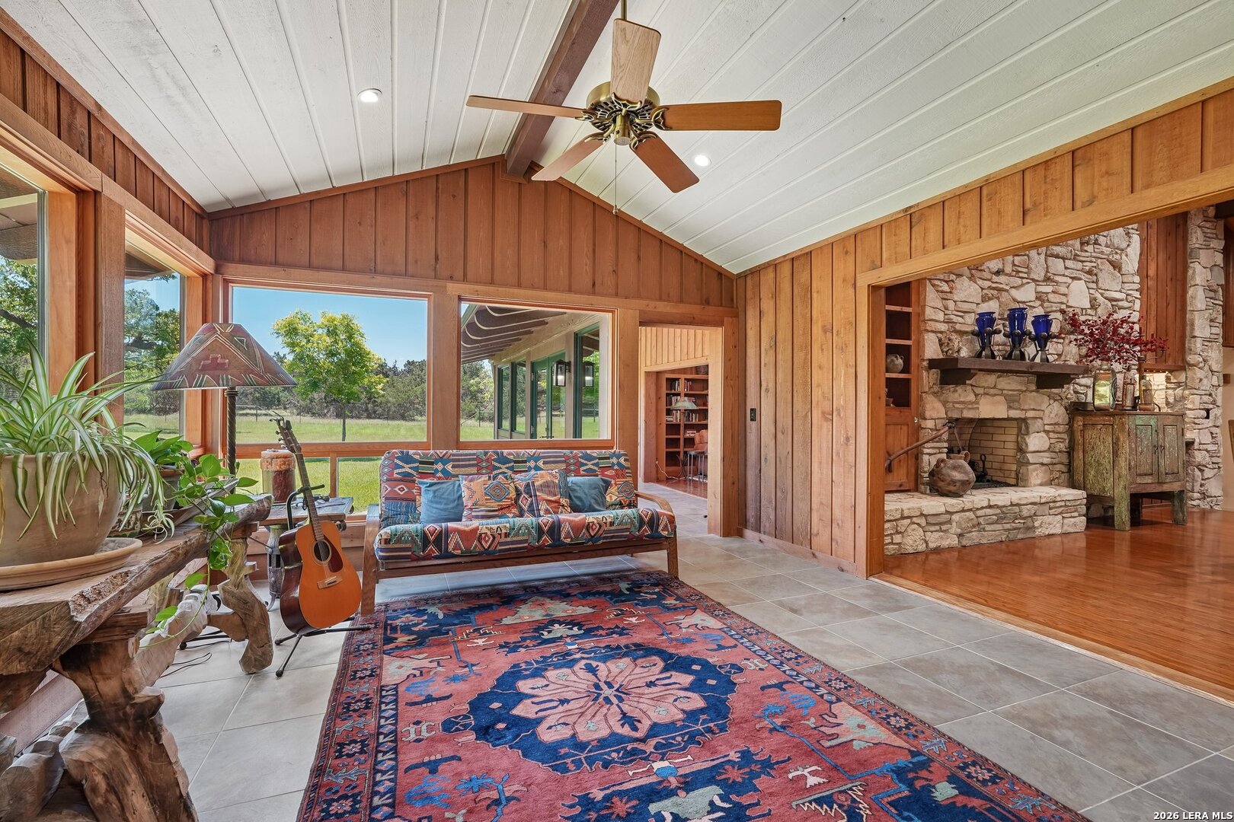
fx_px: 566
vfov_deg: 72.1
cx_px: 617
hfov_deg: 95.0
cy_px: 411
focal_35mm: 16
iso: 400
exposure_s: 1/30
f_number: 8
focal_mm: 16.5
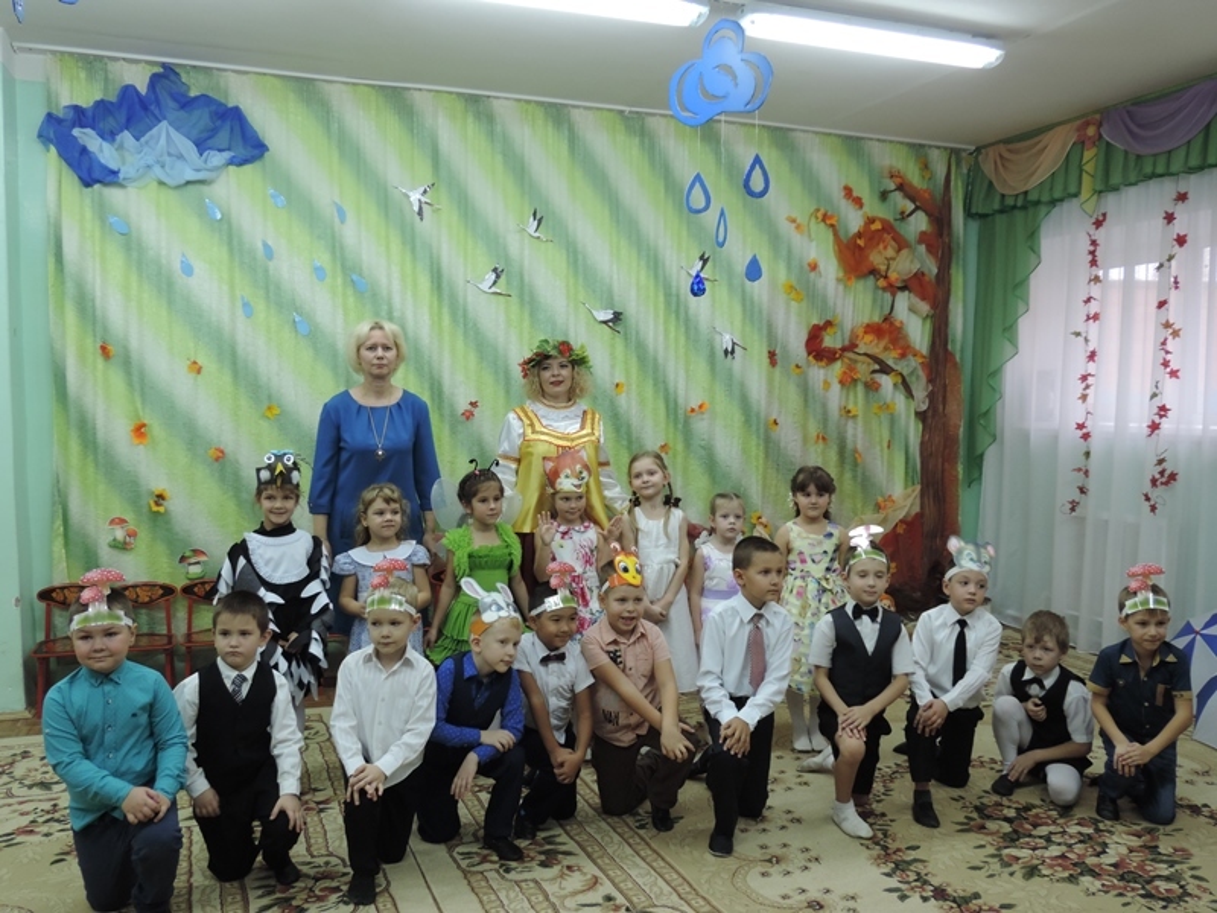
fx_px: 1055
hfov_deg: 60.0
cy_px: 456
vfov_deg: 46.8
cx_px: 608
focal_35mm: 30
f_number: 3.1
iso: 220
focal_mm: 5.3
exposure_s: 1/30
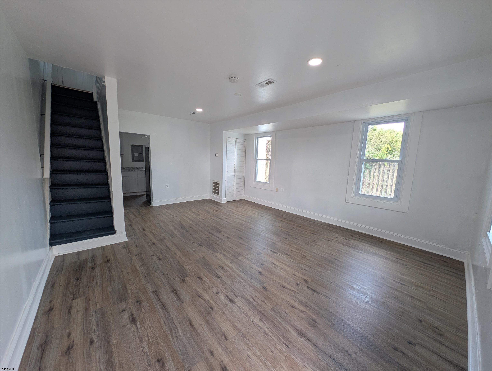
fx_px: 171
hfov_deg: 110.5
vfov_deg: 94.6
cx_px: 246
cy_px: 186
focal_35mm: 12
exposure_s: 1/73.8
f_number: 1.95
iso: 43
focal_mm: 2.23
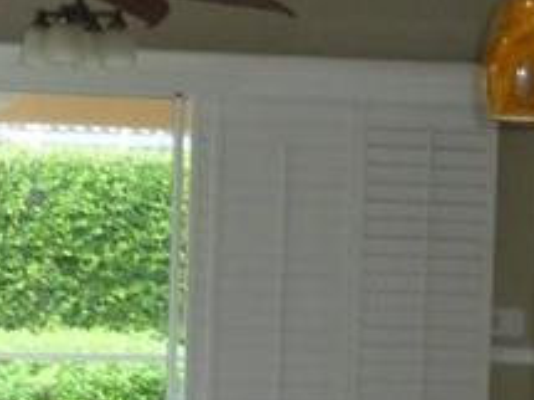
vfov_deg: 10.6
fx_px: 2128
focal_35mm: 138
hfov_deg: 14.3
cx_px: 288
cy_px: 472
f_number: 3.3
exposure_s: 1/30
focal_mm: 5.2
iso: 200
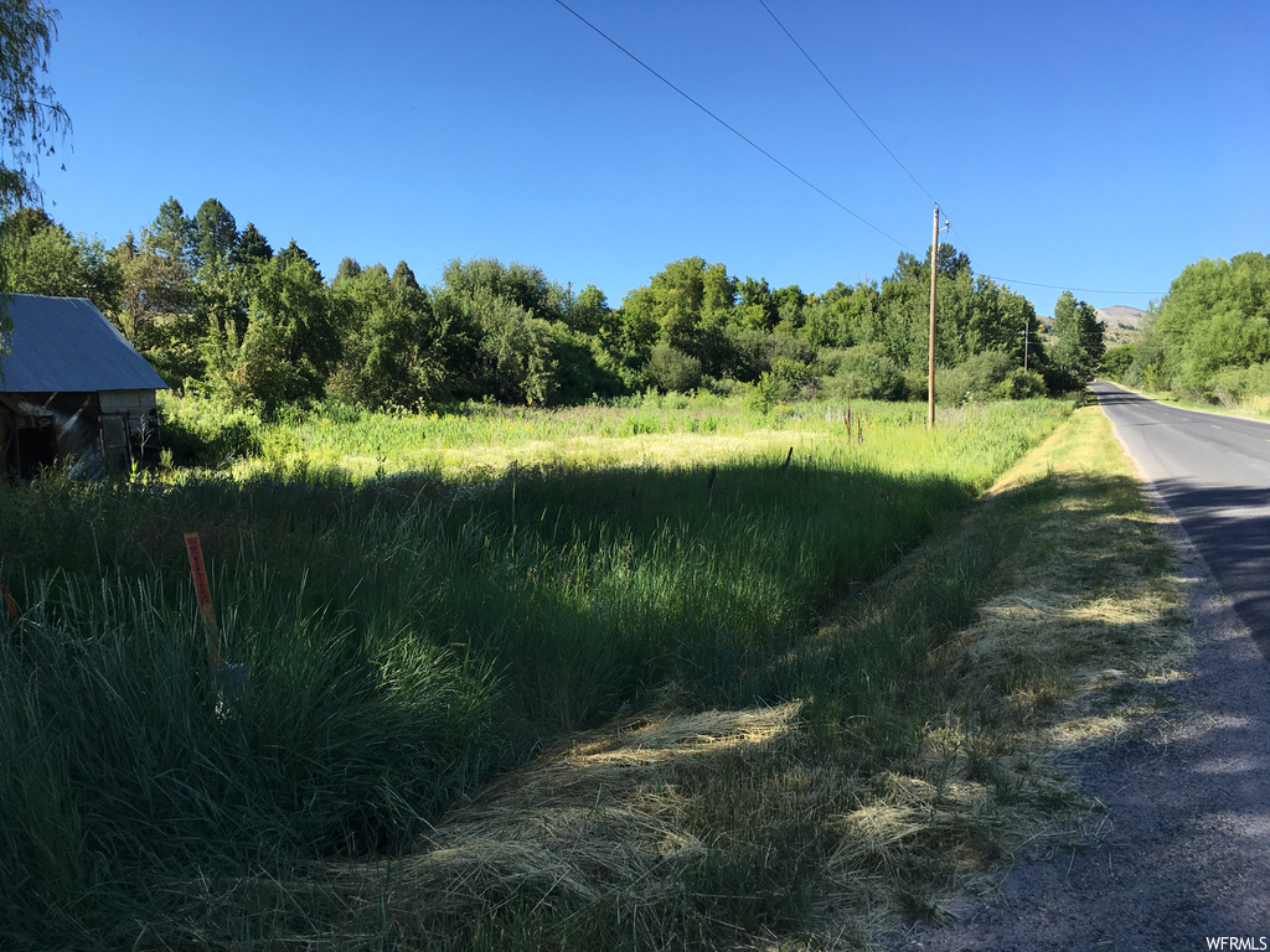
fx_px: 1064
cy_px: 476
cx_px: 635
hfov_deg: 61.7
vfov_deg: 48.2
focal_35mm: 29
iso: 25
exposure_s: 1/845
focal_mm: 4.15
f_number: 2.2
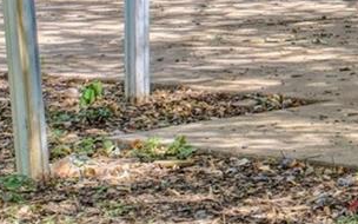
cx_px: 946
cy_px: -160
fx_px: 1873
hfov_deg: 9.4
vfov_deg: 6.7
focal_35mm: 192
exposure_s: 1/60
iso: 100
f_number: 2.8
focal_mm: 14.4
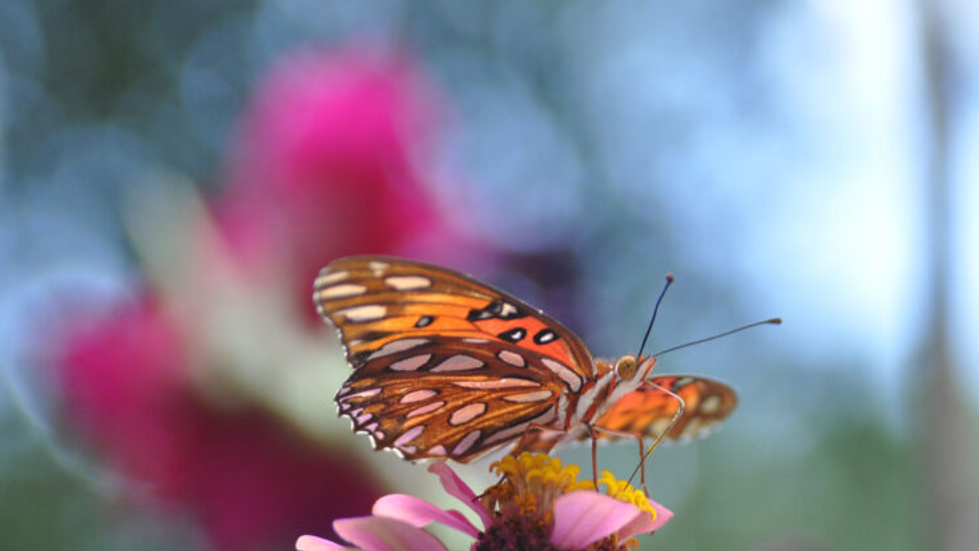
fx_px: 4250
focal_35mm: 164
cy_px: 403
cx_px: 591
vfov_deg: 7.4
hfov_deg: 13.1
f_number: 5.6
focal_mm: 75
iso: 400
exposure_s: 1/400
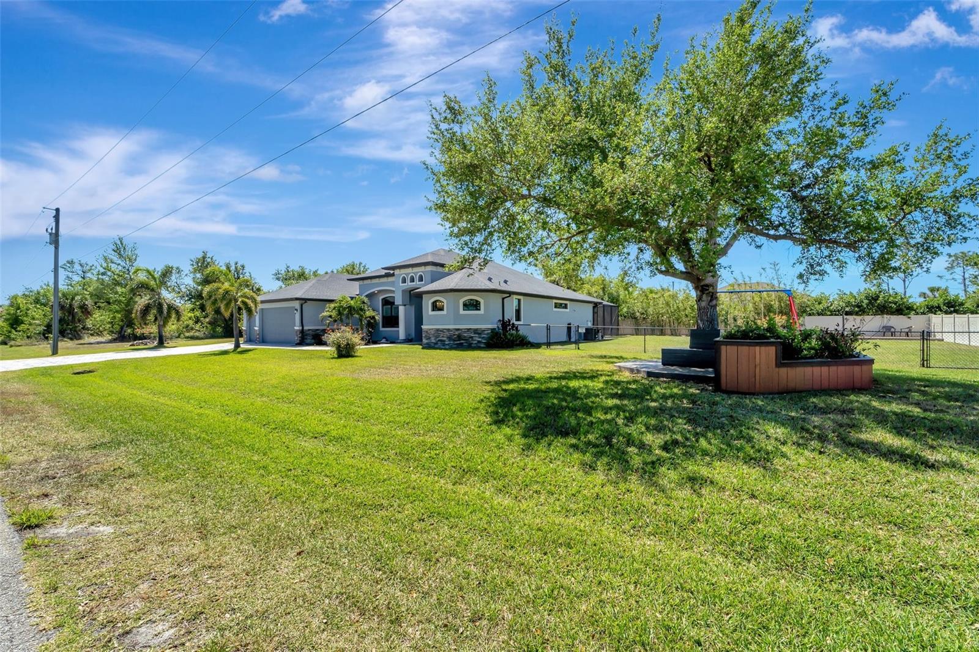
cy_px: 326
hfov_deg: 104.3
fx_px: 381
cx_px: 490
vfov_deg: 81.2
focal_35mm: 14
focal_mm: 14
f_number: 9
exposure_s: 1/640
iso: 250
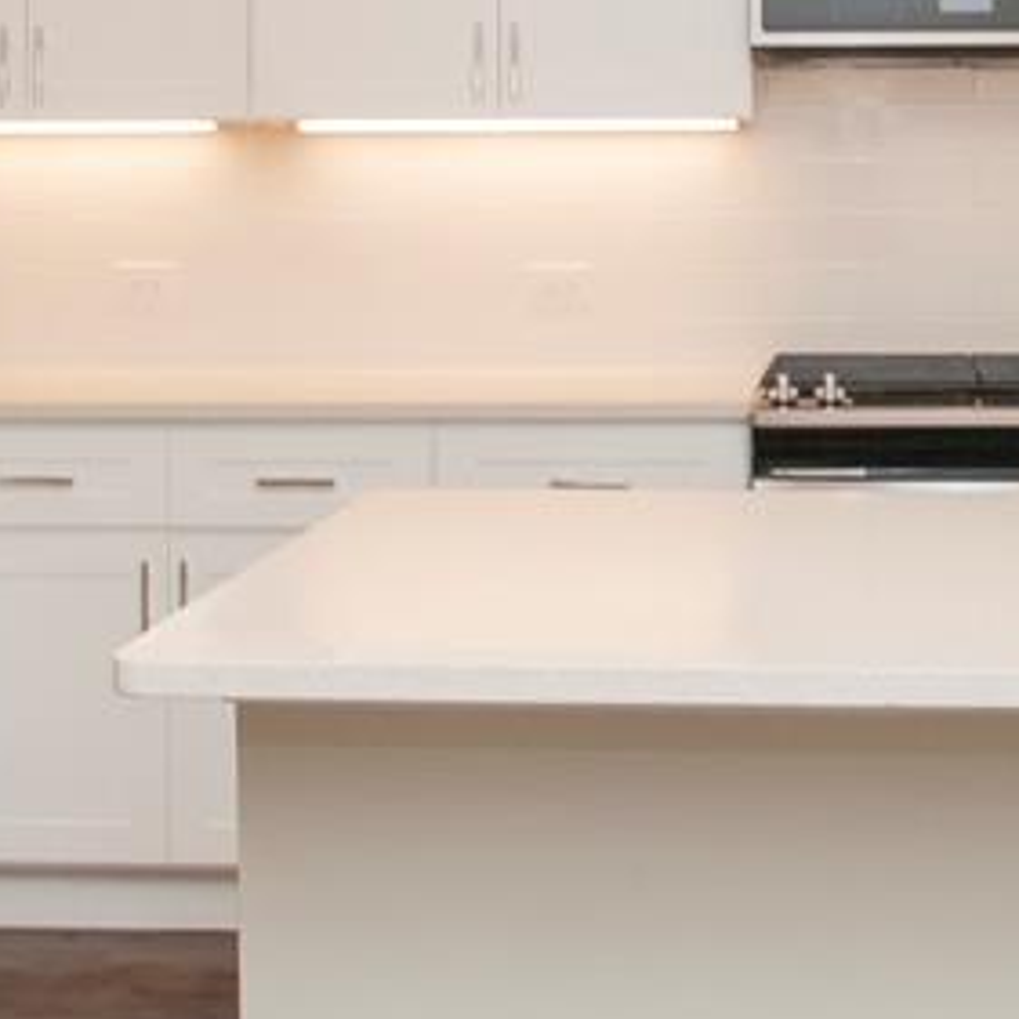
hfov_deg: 24.7
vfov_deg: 25.7
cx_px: 1117
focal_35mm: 65
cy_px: 123
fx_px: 2165
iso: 800
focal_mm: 14
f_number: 5.6
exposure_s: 1/125
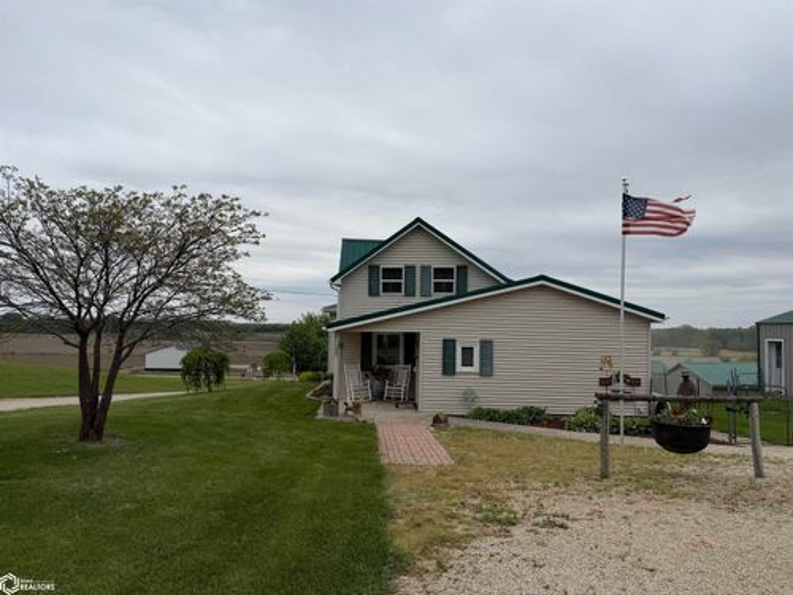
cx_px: 396
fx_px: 550
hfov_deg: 71.6
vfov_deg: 56.8
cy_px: 298
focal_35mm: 24
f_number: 1.78
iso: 80
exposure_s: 1/7353
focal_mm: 6.76
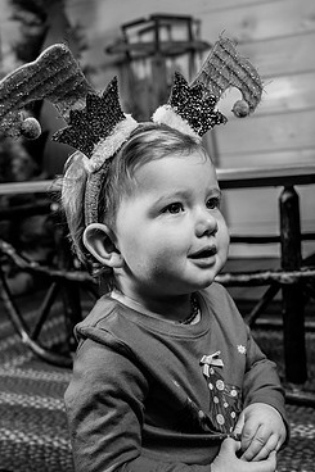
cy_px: 249
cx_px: 193
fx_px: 578
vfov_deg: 44.5
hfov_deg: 30.4
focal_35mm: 44
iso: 200
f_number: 4
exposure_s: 1/250
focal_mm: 24
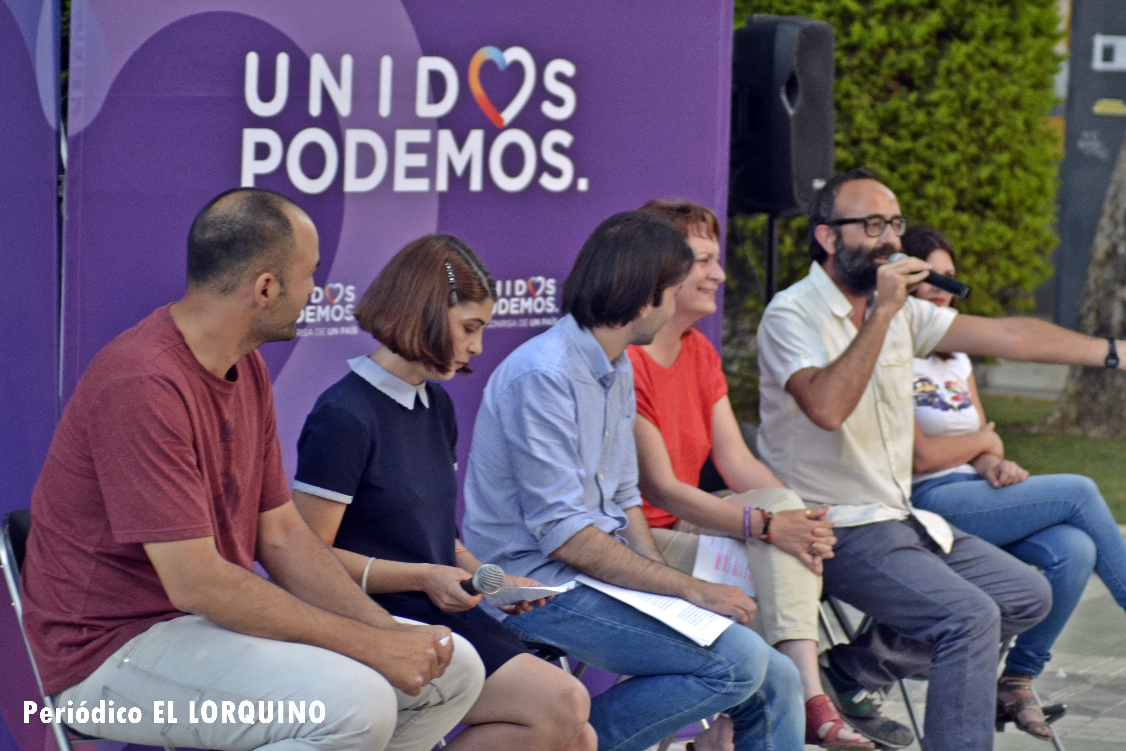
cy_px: 376
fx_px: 3284
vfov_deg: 13.0
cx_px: 563
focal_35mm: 105
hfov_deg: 19.5
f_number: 4
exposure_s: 1/125
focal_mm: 70
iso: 1250
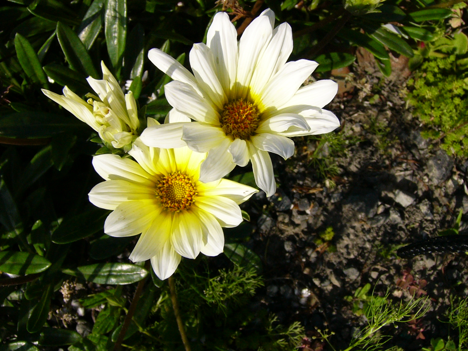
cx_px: 234
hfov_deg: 52.6
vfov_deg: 40.7
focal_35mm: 35
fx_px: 473
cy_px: 176
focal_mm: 4.6
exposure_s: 1/800
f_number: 5.6
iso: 100
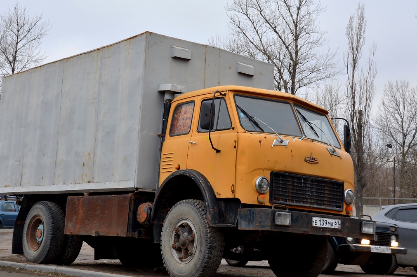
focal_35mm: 57
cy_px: 141
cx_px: 198
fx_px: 660
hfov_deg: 35.1
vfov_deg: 23.8
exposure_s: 1/125
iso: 250
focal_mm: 32
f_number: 5.6
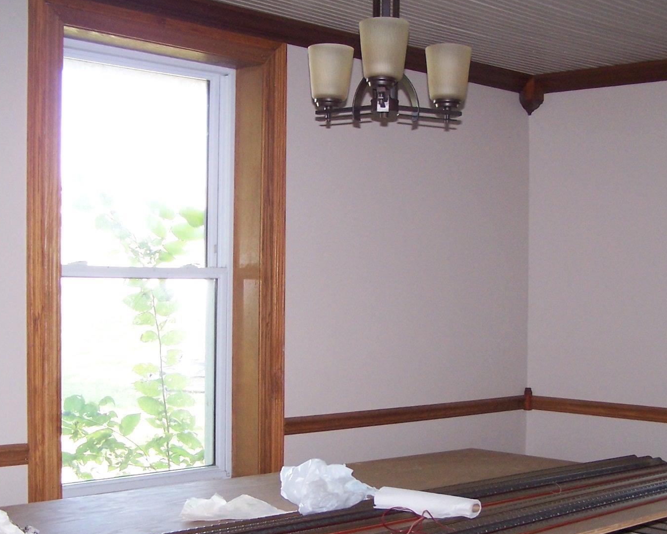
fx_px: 1106
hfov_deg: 33.6
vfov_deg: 27.0
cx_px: 355
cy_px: 339
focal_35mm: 56
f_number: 2.8
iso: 140
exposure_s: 1/60
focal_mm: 6.3
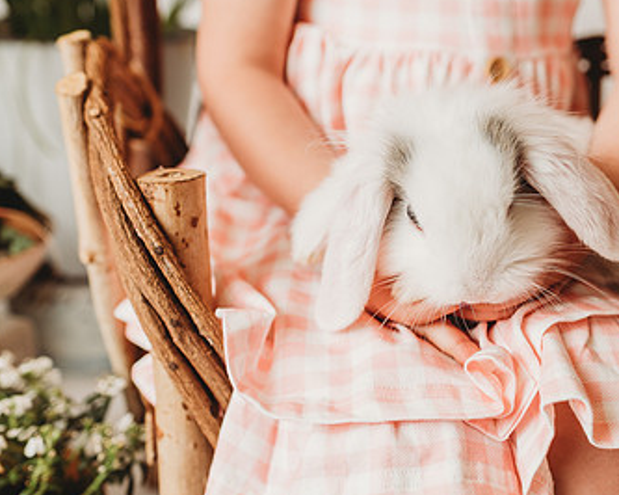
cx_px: 354
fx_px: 787
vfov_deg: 34.9
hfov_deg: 42.8
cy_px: 256
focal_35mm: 43
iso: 100
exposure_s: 1/160
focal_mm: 24
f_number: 2.8
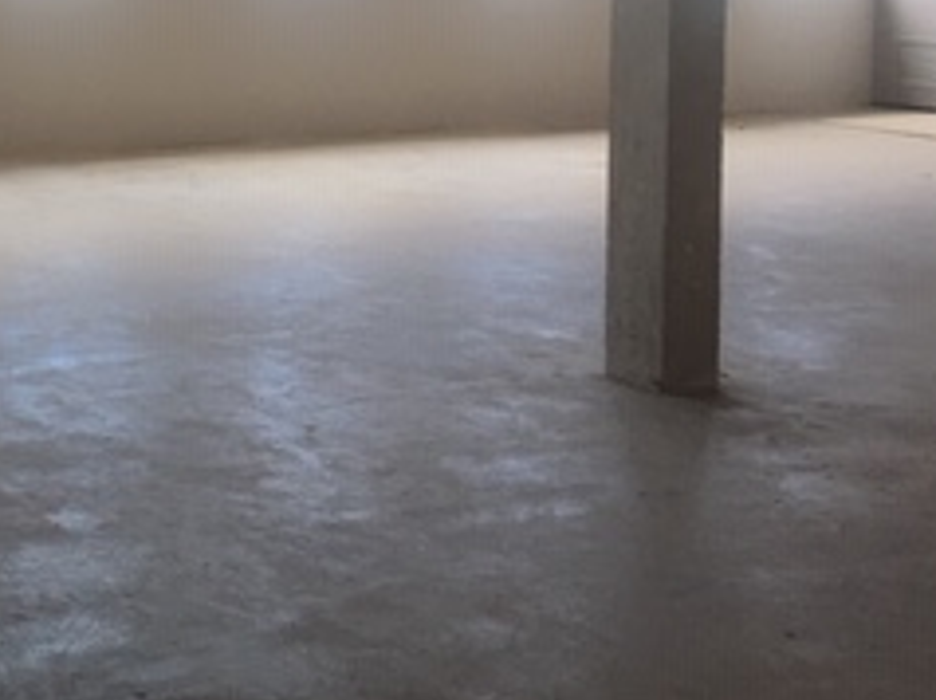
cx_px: -201
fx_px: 2107
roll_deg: -0.1
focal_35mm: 78
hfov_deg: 22.9
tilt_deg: -2.7
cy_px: -75
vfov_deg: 18.2
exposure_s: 1/100
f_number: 2.2
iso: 40
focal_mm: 4.15
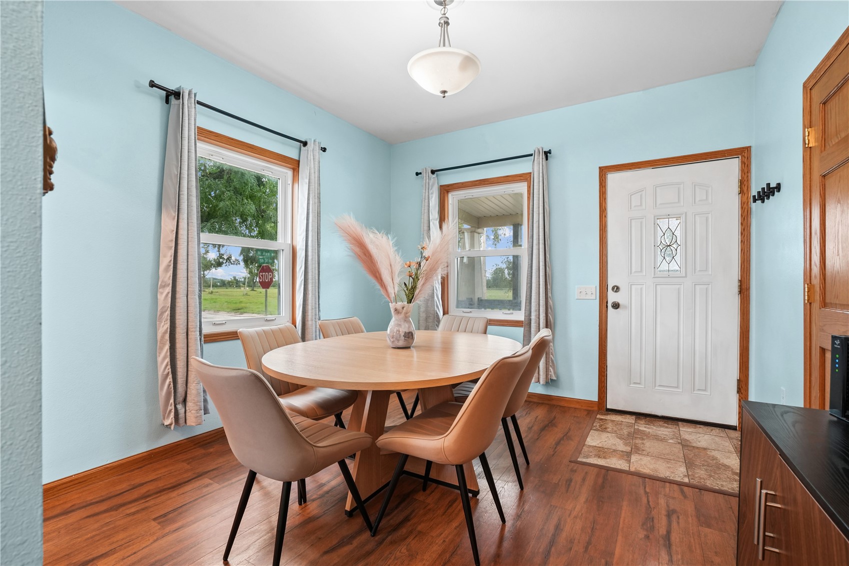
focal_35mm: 16
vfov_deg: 73.7
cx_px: 424
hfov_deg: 96.7
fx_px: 377
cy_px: 283
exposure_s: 1/13
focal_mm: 16
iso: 1250
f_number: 9
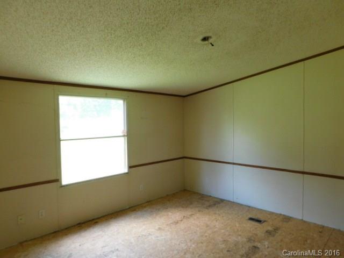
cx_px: 172
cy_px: 129
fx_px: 229
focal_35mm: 23
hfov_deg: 73.9
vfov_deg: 58.9
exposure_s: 1/50
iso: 125
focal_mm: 4
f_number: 3
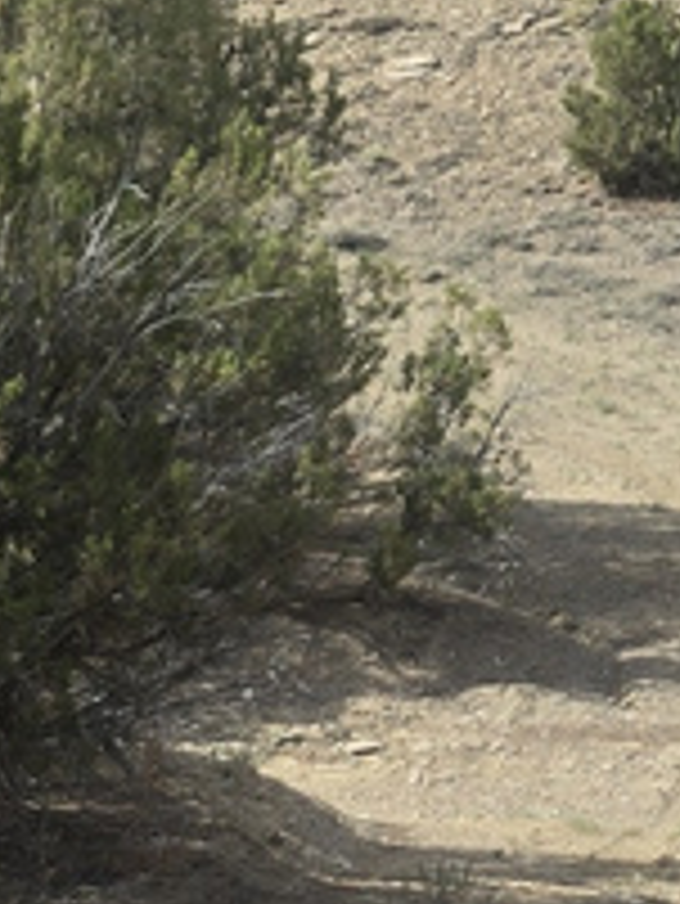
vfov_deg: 10.7
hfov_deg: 8.0
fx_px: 4605
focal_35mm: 176
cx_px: -784
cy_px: 1484
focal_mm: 5.4
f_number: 1.8
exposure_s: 1/1723
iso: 25
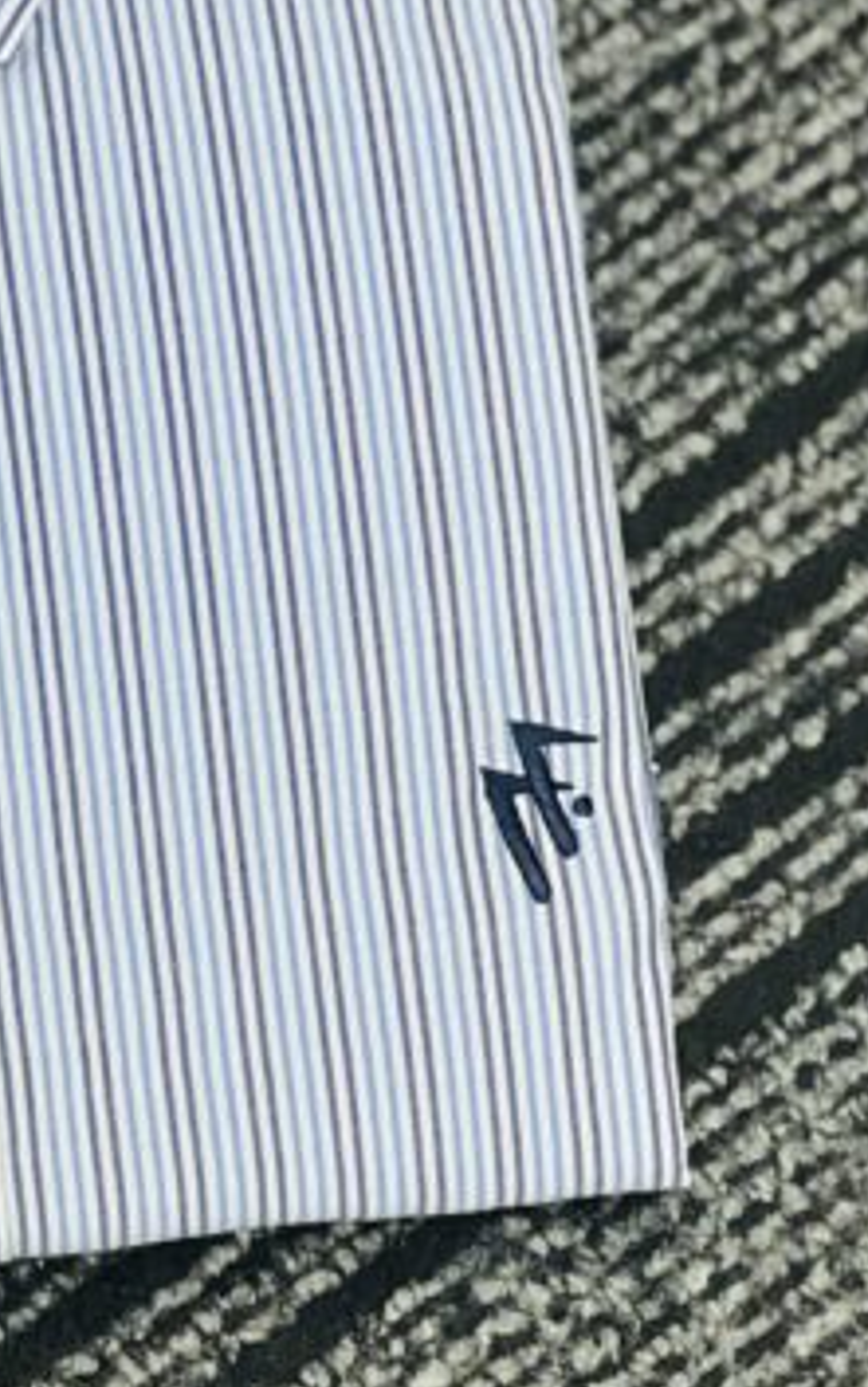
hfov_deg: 7.0
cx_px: -267
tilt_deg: -81.3
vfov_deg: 11.3
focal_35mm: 185
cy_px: 208
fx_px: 6994
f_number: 2.8
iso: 160
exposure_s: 1/100
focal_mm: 9
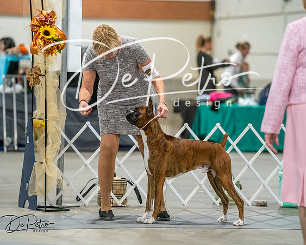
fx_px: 2039
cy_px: 122
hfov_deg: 8.6
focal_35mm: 225
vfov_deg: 6.9
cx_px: 153
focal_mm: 200
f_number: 3.5
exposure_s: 1/250
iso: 6400
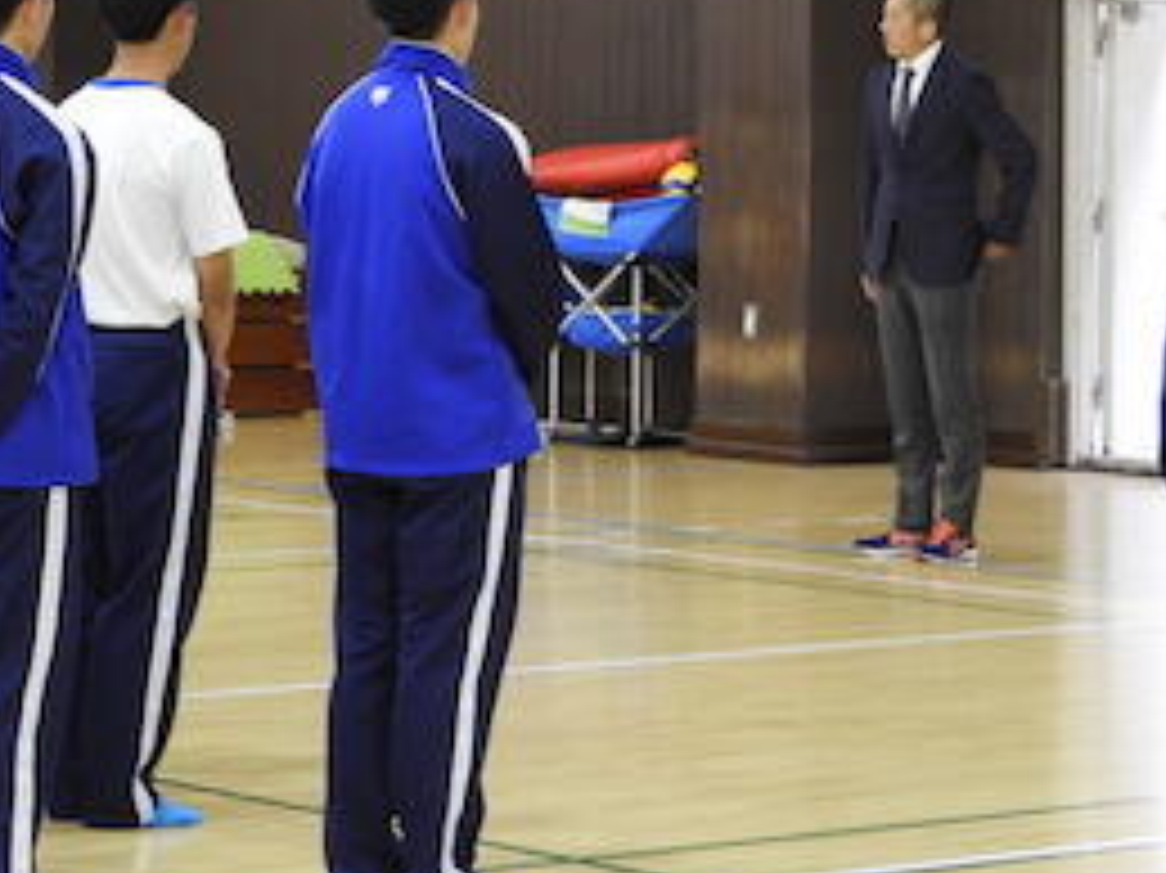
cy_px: 284
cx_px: 635
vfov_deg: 9.1
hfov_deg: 12.2
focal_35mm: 162
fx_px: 5454
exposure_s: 1/15
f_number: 4.8
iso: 500
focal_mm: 18.8
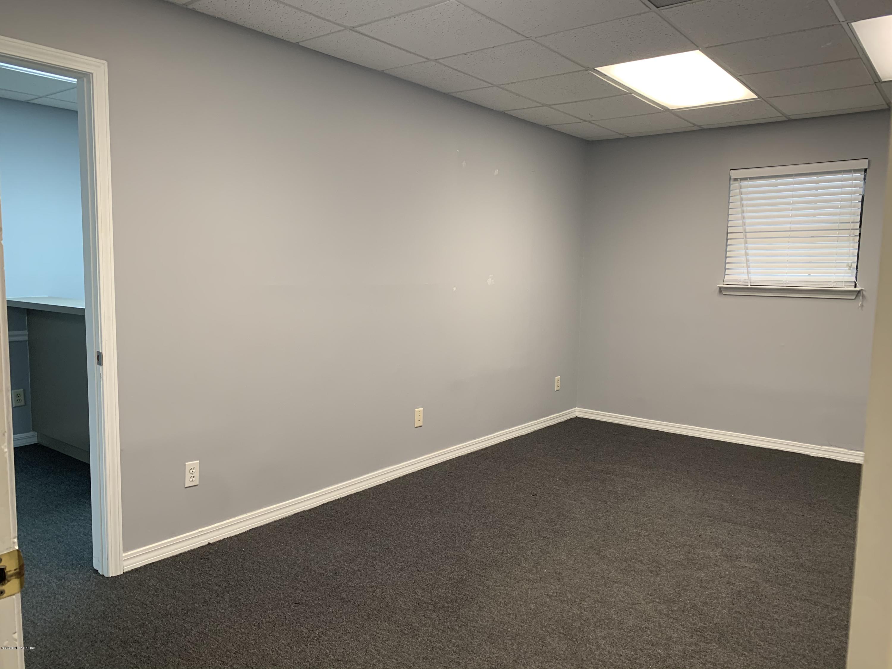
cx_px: 446
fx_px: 670
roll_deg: -1.2
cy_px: 334
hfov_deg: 67.3
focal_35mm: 26
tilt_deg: -6.0
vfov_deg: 53.1
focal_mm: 4.25
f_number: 1.8
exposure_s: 1/60
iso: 100
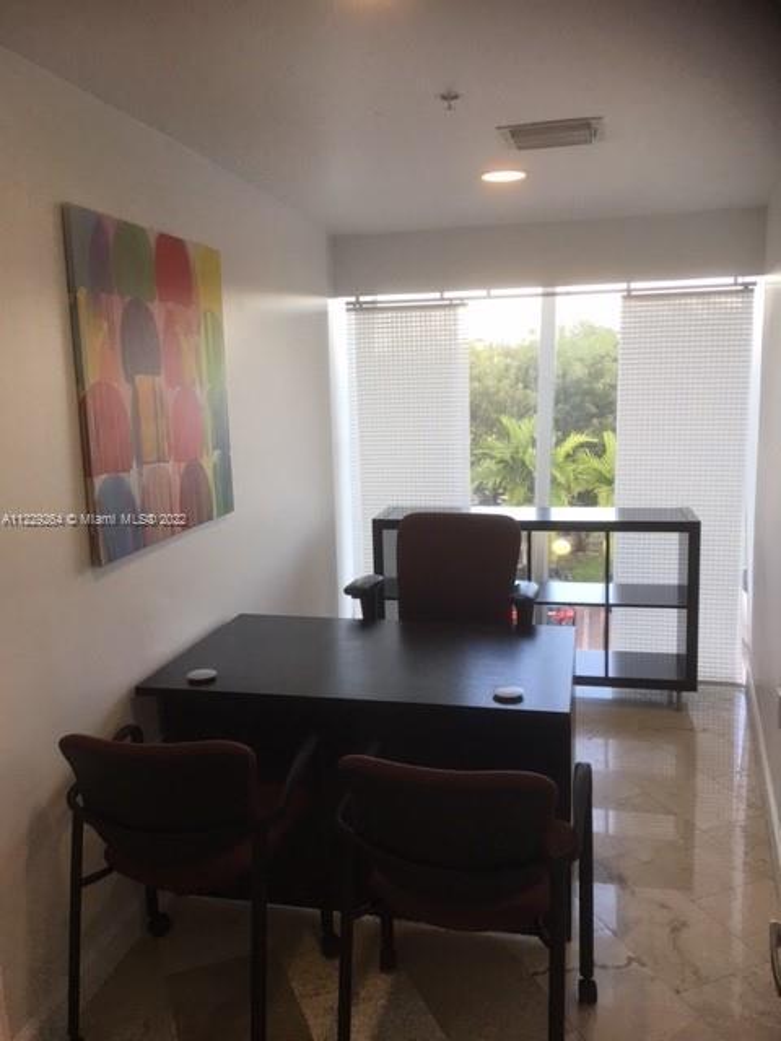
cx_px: 390
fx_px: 872
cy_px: 520
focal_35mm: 29
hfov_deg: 48.2
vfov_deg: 61.7
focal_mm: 4.15
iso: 25
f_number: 2.2
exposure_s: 1/30
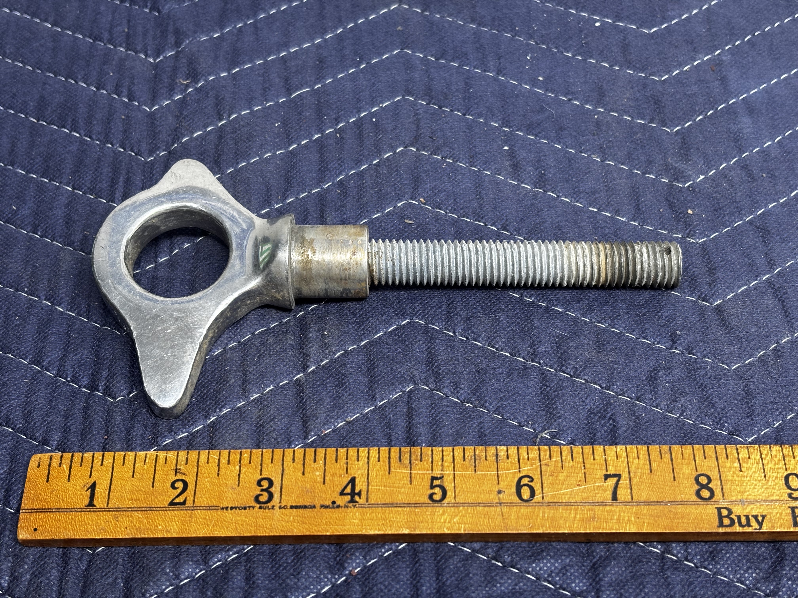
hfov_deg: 36.8
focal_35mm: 52
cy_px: 299
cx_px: 399
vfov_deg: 28.0
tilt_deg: -52.7
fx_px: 1199
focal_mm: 5.96
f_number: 1.6
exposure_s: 1/60
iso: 80
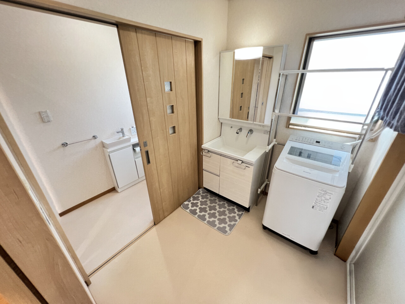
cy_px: 152
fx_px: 152
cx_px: 202
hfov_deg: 106.2
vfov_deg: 89.9
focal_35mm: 13
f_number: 1.8
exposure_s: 1/60
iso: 250
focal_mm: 1.57
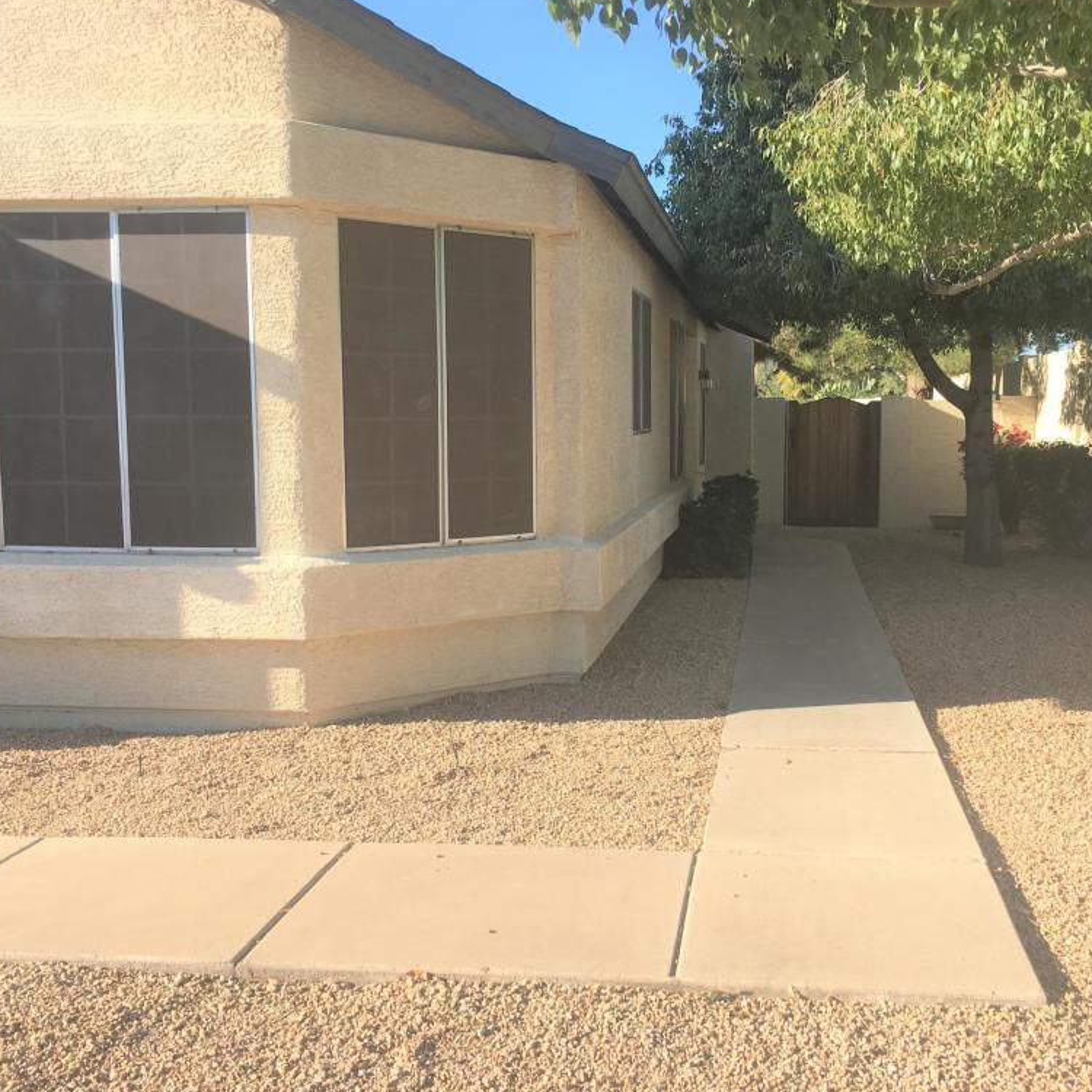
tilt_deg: -4.7
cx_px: 641
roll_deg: -0.4
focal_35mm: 35
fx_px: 1249
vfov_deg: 47.2
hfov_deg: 47.0
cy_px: 542
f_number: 2.2
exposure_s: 1/674
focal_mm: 4.15
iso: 25
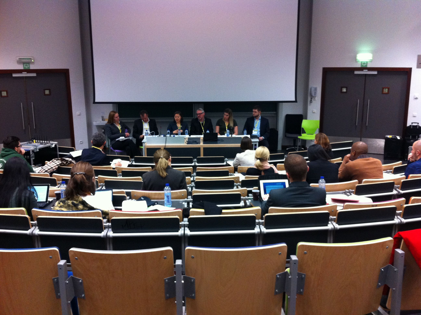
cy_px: 158
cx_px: 210
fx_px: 425
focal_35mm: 35
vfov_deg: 40.6
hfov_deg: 52.7
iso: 250
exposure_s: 1/15
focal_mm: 3.85
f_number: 2.8
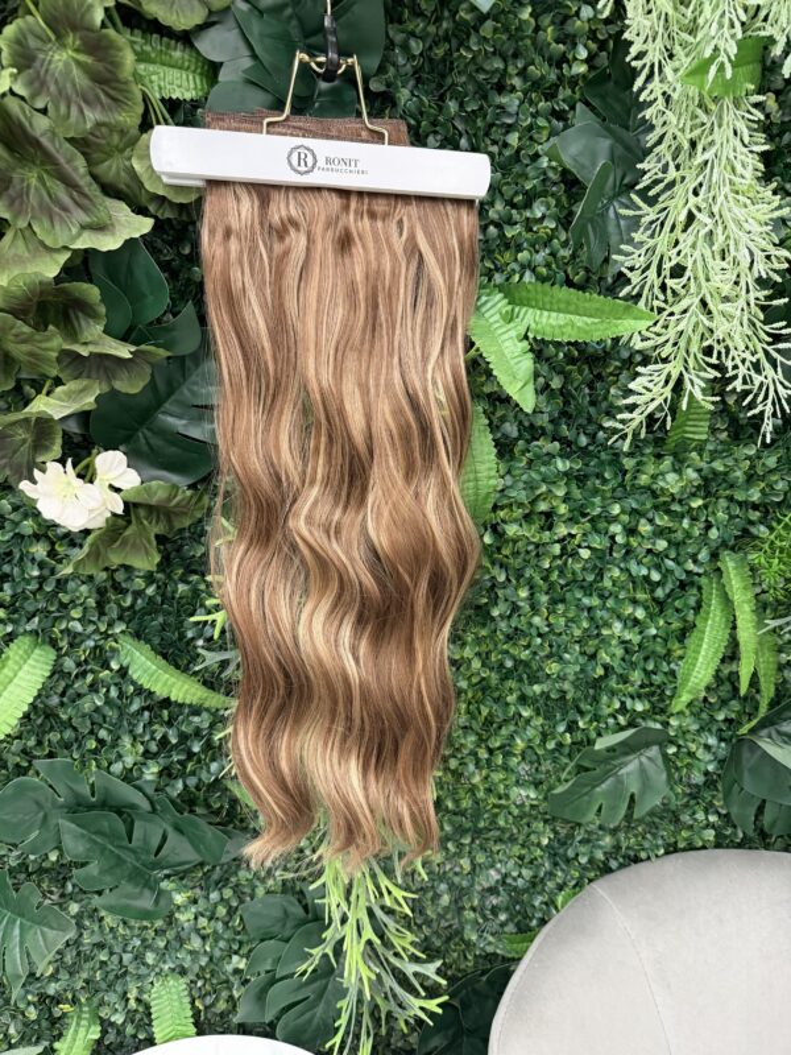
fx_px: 731
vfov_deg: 71.6
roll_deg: +1.4
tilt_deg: -15.7
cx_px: 396
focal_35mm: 24
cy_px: 528
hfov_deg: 56.8
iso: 320
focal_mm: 6.76
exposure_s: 1/50
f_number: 1.78
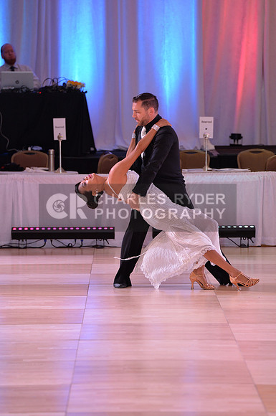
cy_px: 208
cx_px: 138
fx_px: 2307
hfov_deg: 6.8
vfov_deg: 10.3
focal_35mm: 200
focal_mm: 200
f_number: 4.5
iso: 1600
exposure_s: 1/250
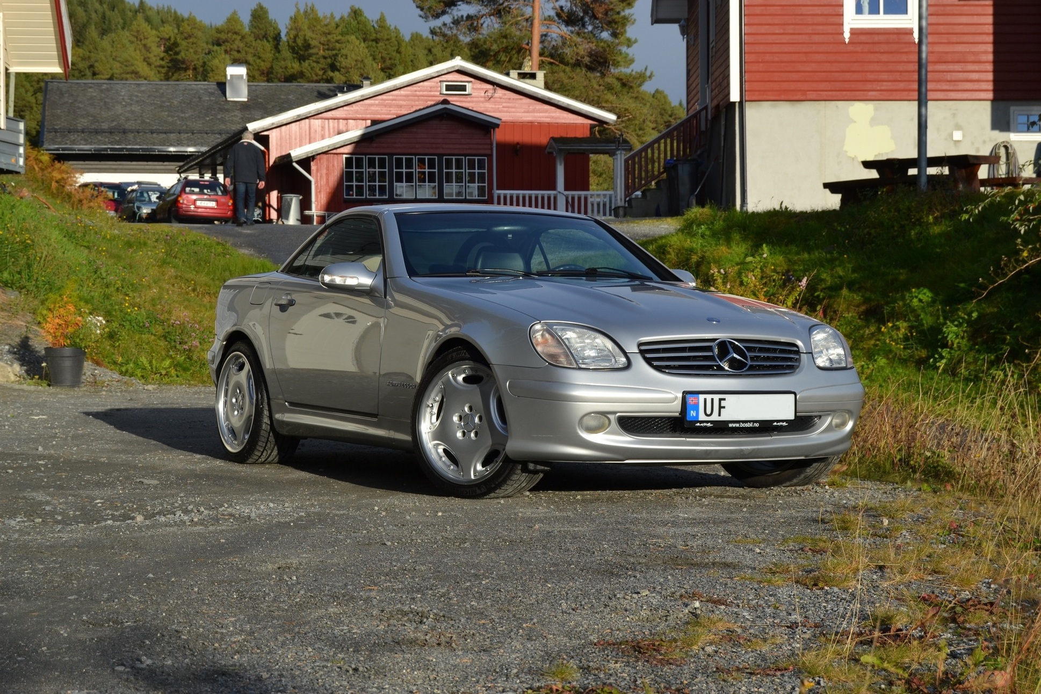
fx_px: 2385
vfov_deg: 16.6
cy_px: 347
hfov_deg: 24.6
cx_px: 520
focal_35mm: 82
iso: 100
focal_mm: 55
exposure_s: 1/250
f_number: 8
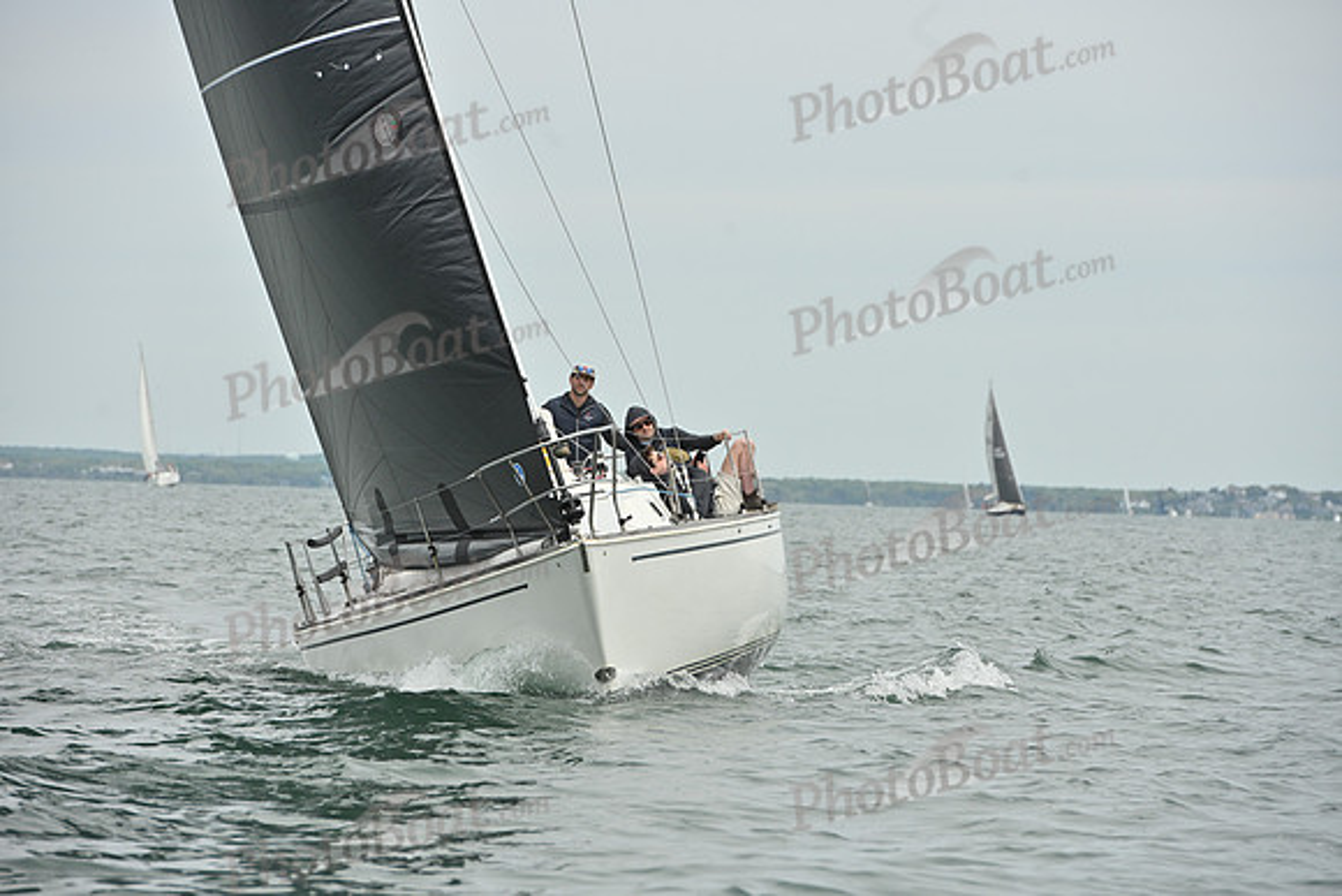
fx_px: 7457
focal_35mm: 200
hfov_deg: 10.3
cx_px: 671
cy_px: 448
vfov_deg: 6.9
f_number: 8
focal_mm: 200
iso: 320
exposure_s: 1/2000
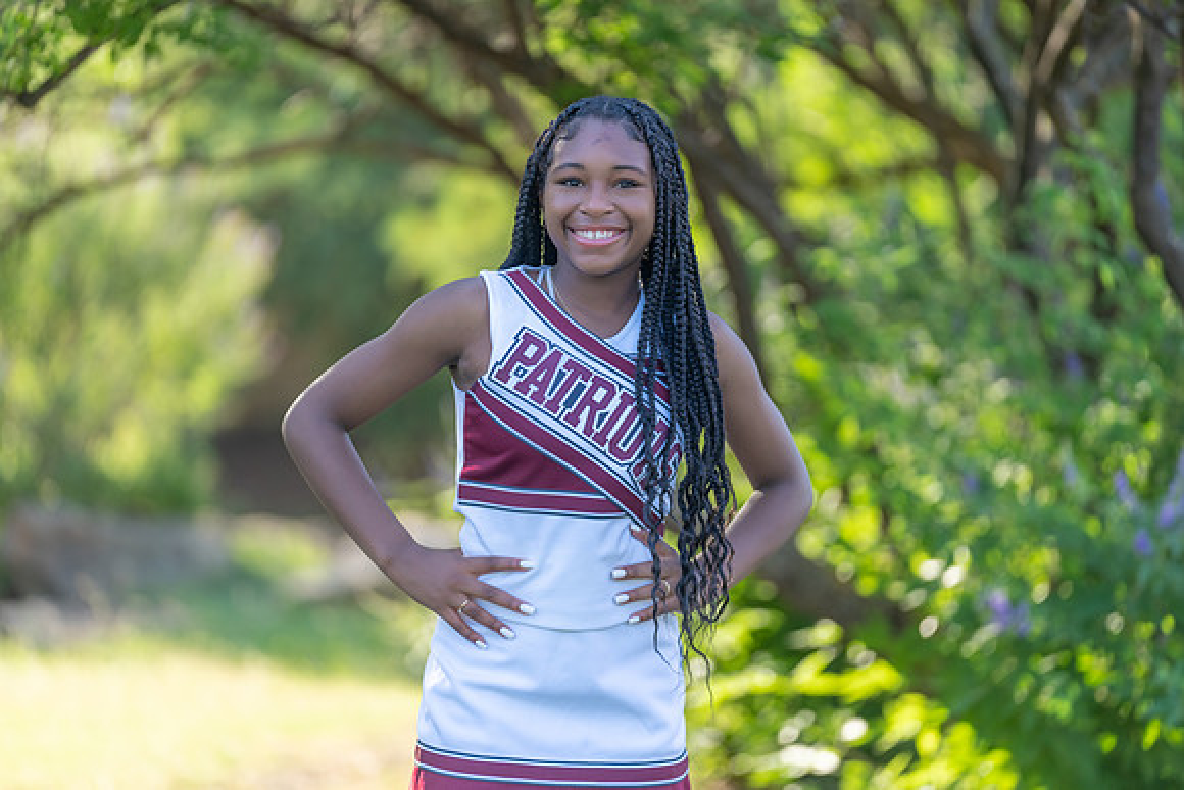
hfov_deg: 13.0
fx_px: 5197
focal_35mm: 158
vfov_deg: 8.7
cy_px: 395
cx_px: 592
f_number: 2.8
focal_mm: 158
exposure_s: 1/320
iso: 125
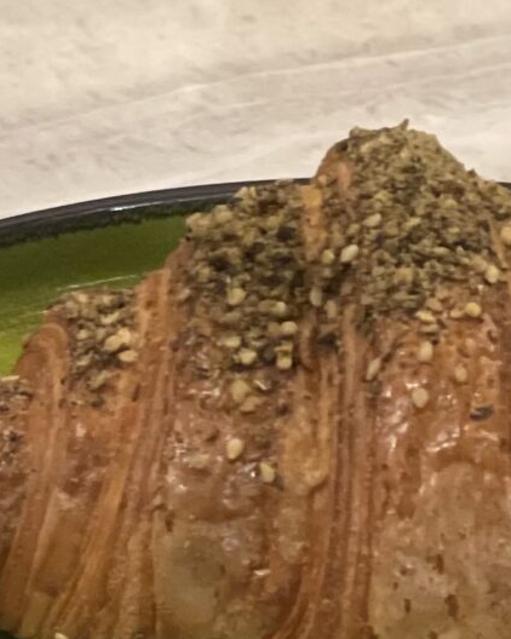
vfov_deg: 6.3
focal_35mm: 303
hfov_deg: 5.1
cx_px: 134
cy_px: -209
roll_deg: +0.6
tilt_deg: -18.5
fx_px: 5731
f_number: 2.2
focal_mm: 7.5
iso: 400
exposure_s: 1/24
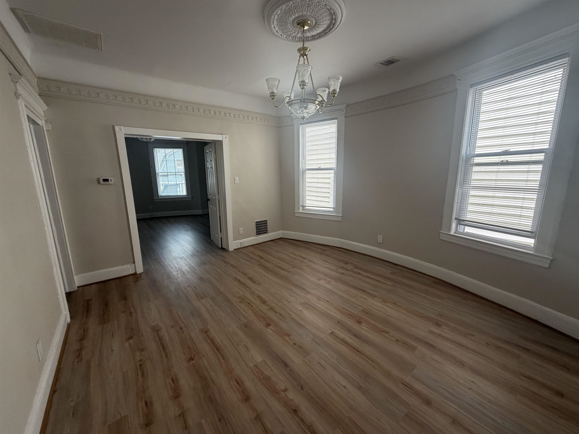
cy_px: 217
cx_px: 290
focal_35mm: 14
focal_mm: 2.22
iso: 125
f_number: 2.2
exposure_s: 1/121
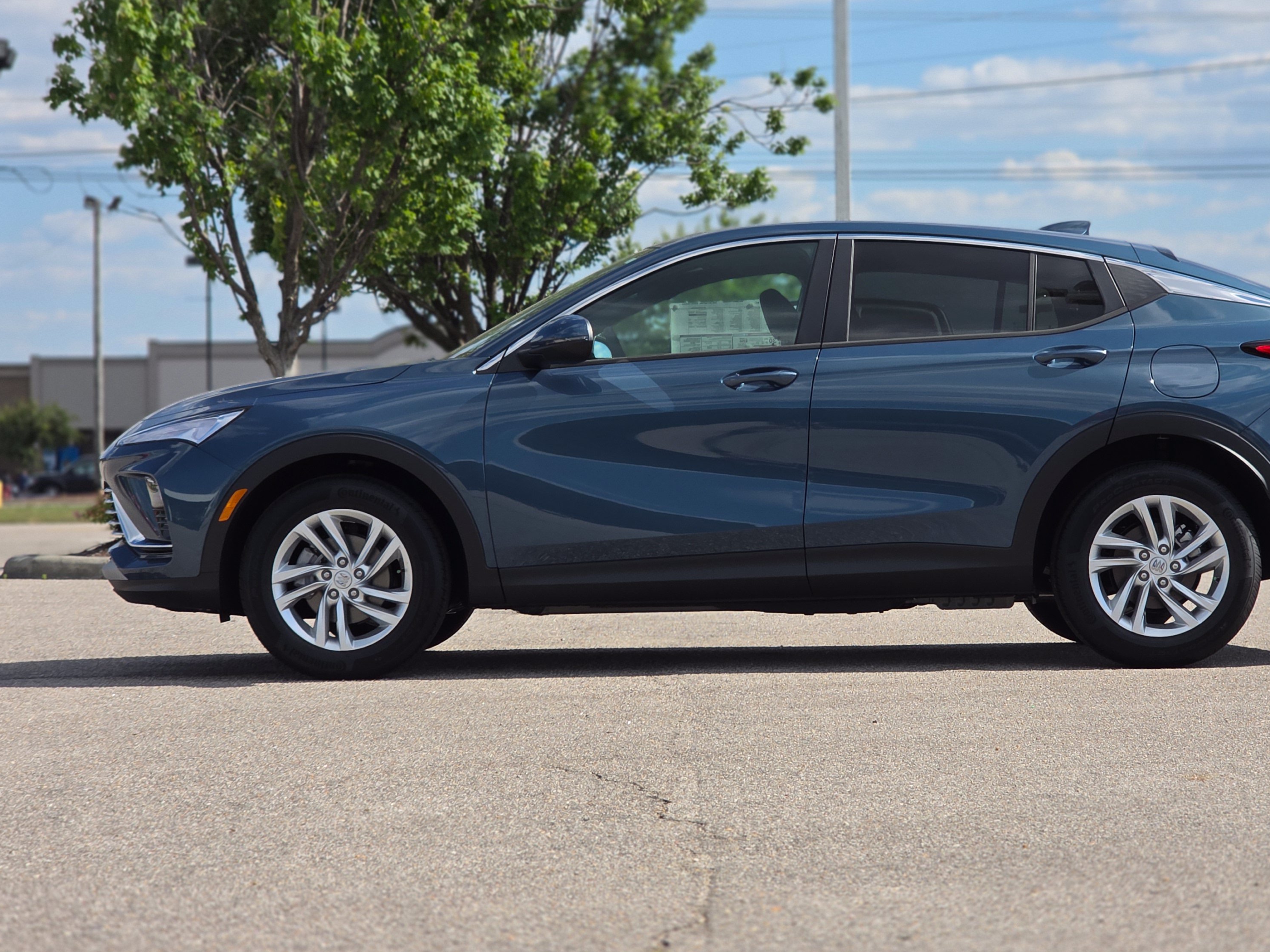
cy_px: 436
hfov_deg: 21.1
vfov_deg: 15.9
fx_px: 3412
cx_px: 745
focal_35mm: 93
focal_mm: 7.9
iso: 50
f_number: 2.4
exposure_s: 1/2443
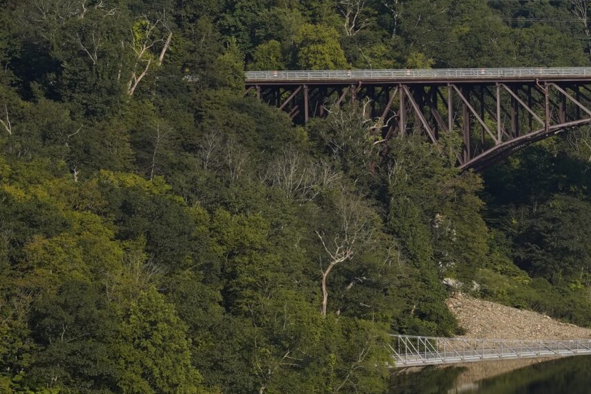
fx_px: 5203
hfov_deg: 6.5
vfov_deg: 4.3
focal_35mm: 317
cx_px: 735
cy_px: 313
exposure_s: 1/250
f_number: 13
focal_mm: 105
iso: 200
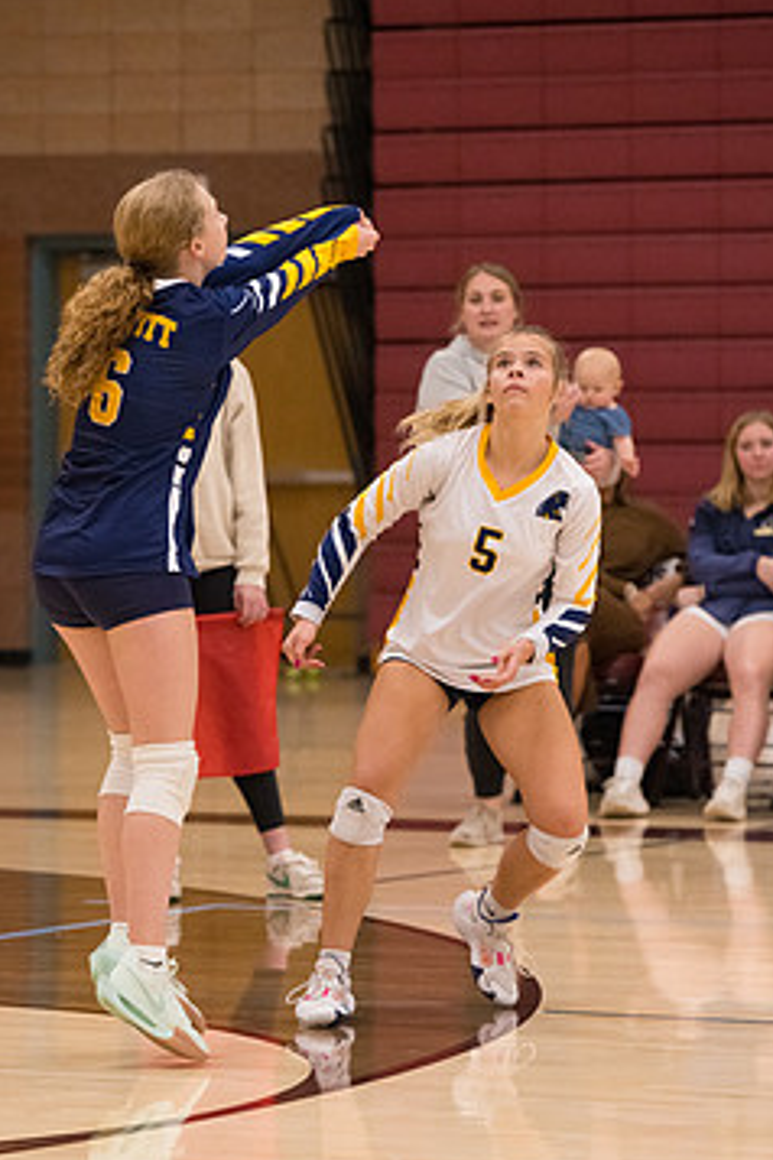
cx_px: 351
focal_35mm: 208
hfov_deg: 6.6
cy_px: 663
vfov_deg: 9.9
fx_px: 6699
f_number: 4.5
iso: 8000
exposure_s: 1/1250
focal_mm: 165
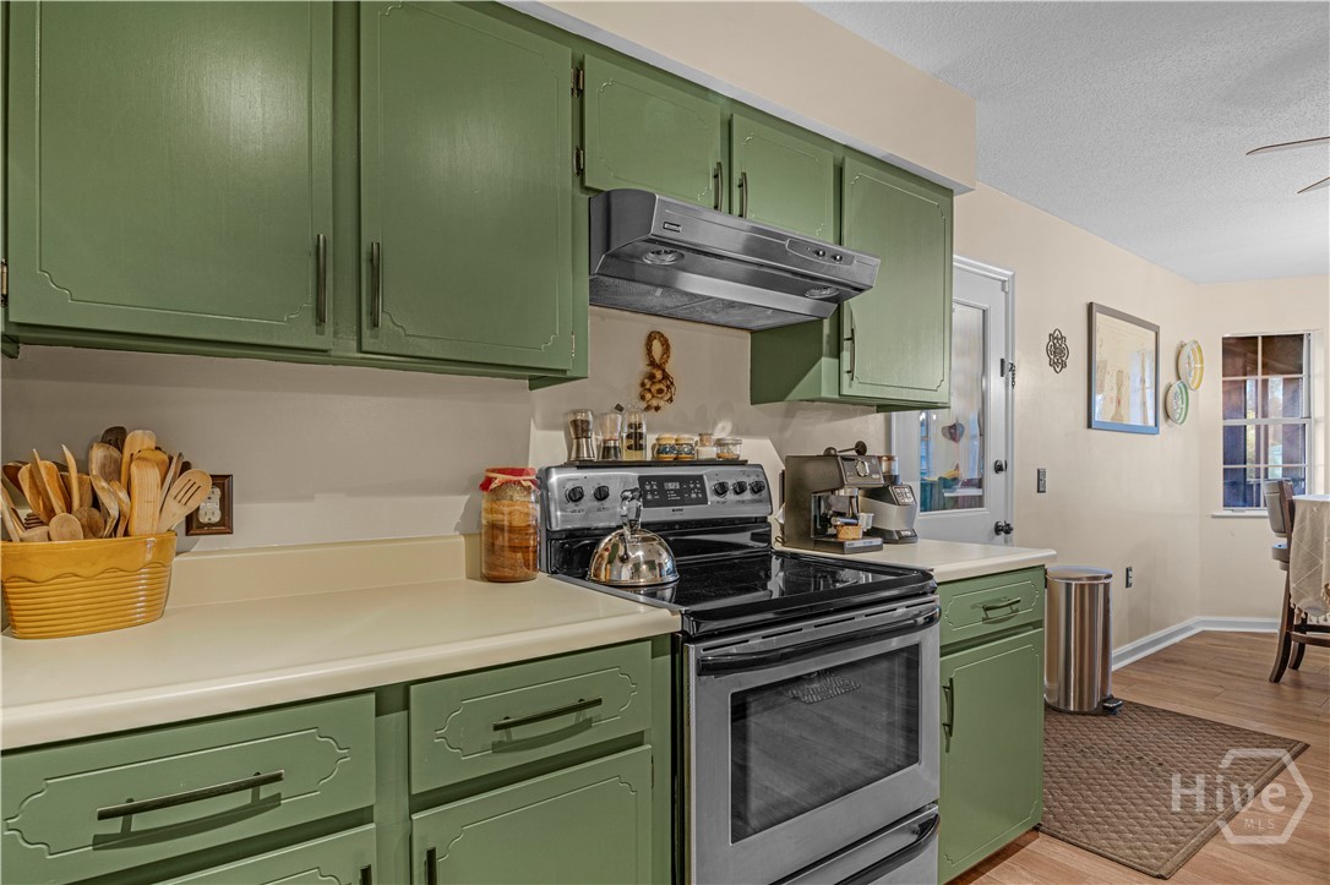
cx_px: 665
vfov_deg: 72.0
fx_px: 609
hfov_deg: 95.0
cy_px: 442
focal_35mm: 16
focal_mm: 11
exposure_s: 1/1.67
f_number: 7.1
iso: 250
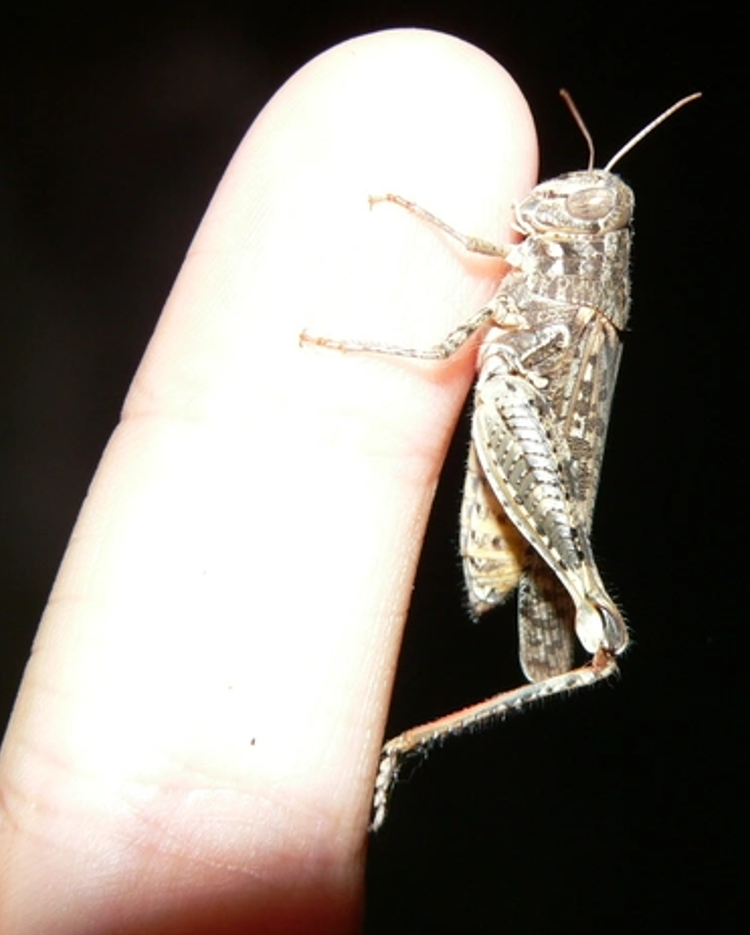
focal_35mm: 89
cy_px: 462
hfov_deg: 17.2
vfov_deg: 21.5
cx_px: 493
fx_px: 2467
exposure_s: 1/60
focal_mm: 11
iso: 100
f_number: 4
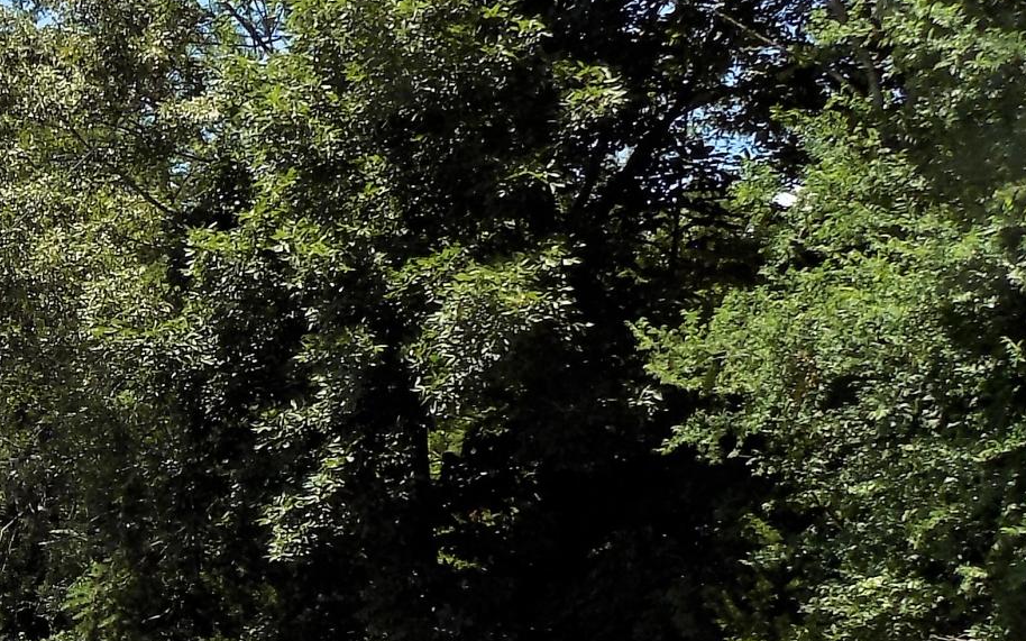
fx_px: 2237
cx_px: -62
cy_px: 637
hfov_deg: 24.4
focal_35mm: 80
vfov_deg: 16.0
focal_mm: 4
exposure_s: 1/800
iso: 80
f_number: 3.1
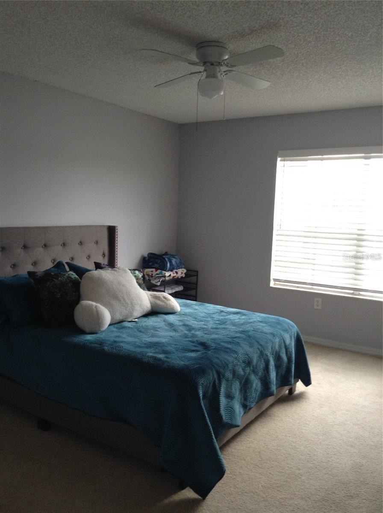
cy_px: 256
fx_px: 488
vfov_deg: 55.4
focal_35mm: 33
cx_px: 192
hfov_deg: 42.8
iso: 40
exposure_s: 1/50
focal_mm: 3.3
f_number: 2.4
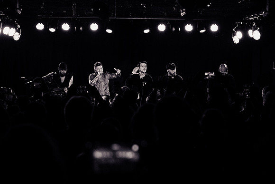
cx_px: 131
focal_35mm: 98
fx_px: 751
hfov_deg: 20.8
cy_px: 81
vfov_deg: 13.9
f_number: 3.5
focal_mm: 82
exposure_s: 1/500
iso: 1000
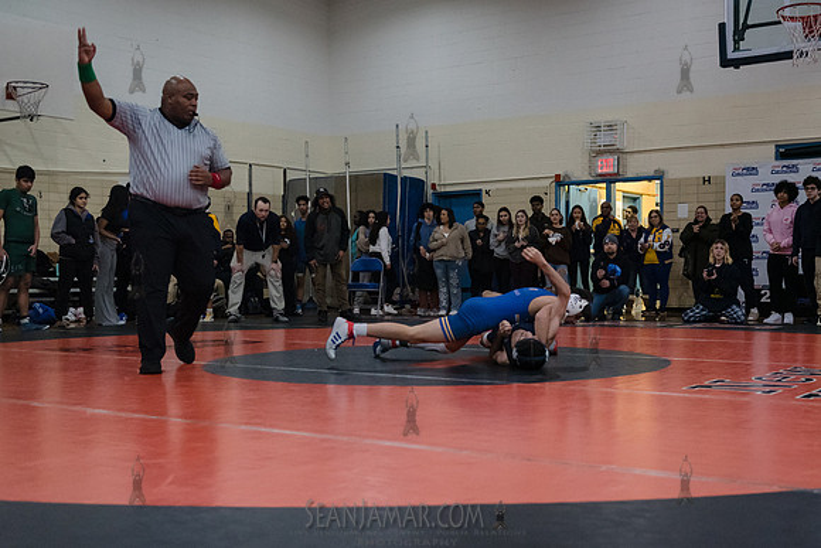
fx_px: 964
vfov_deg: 31.7
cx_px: 485
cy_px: 309
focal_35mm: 42
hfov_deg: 45.9
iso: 5000
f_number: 3.2
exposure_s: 1/400
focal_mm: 35
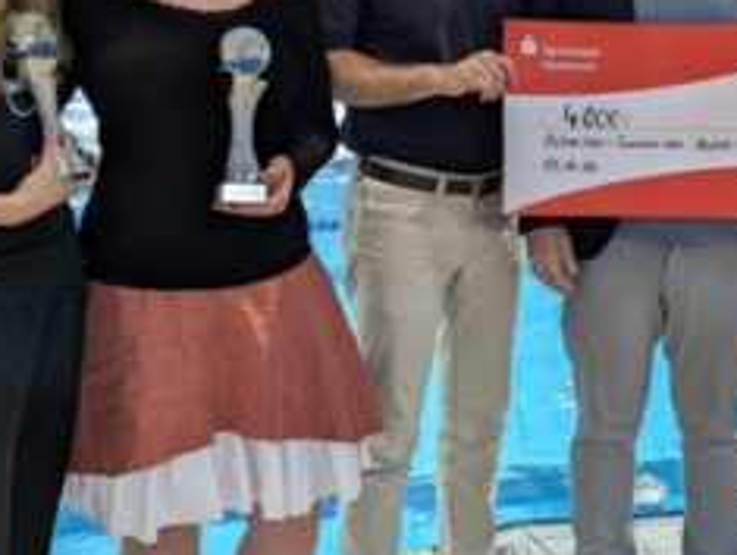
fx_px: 1514
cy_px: 154
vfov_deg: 20.6
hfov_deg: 26.2
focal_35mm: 71
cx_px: 696
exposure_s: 1/48.9
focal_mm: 6.81
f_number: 1.85
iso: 131
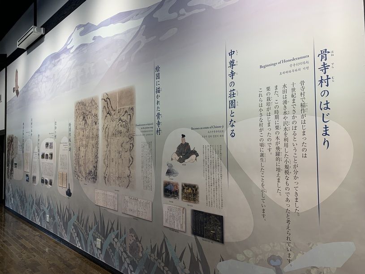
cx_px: 182
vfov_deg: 53.1
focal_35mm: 26
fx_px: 274
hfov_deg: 67.3
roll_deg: +0.0
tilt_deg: +4.3
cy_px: 137
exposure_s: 1/121
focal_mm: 4.25
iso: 80
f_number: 1.8
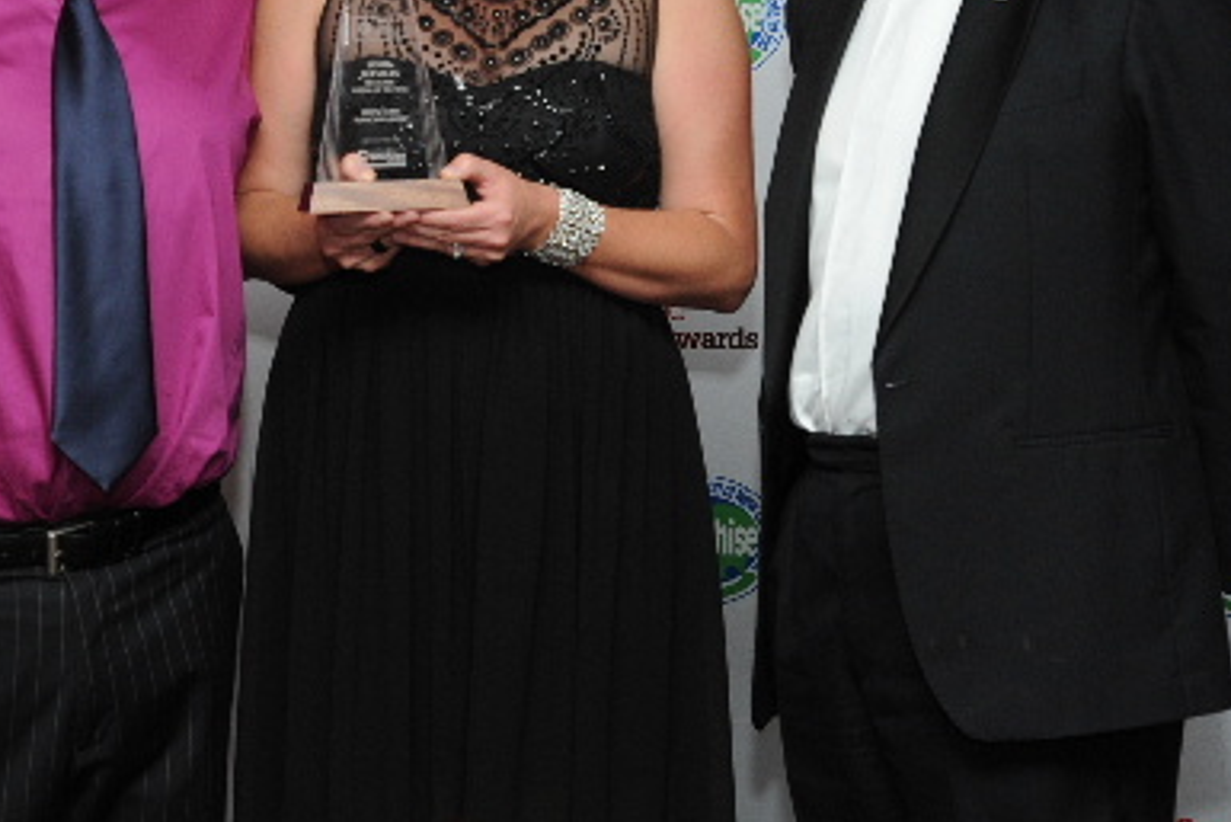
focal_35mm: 108
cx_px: 460
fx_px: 3694
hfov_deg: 18.9
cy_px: 155
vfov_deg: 12.6
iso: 2000
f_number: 7.1
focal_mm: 65
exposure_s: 1/80
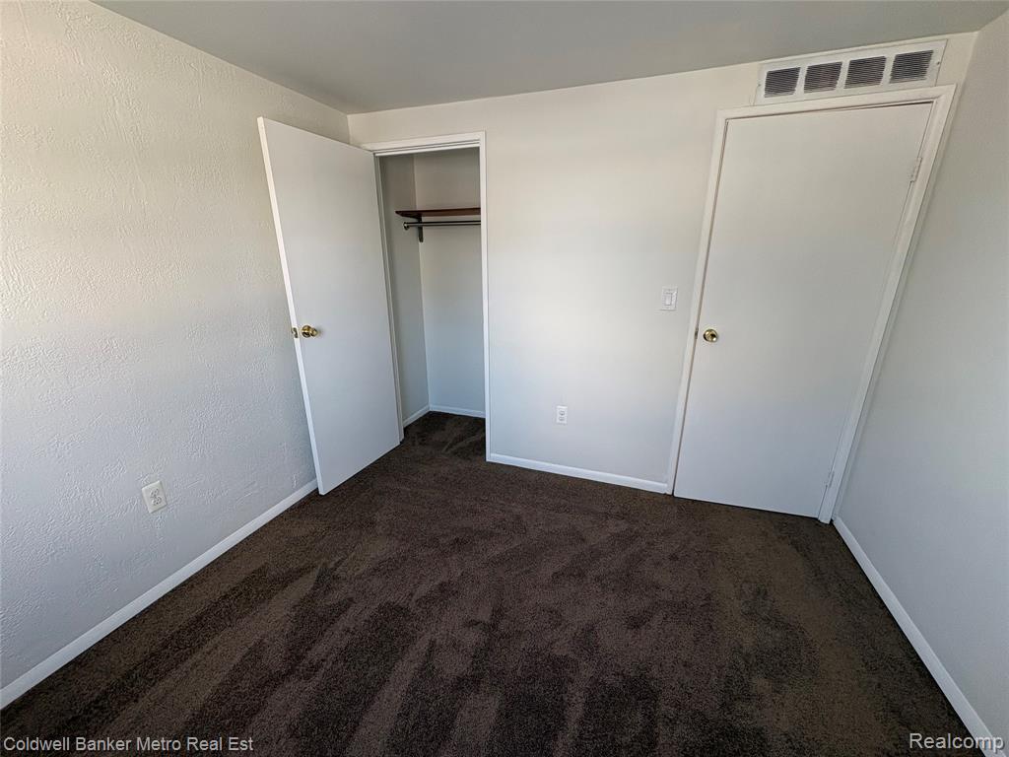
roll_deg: +0.8
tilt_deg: -17.4
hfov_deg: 102.1
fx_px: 408
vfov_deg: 85.7
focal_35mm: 14
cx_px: 504
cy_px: 378
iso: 100
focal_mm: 2.22
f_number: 2.2
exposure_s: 1/99
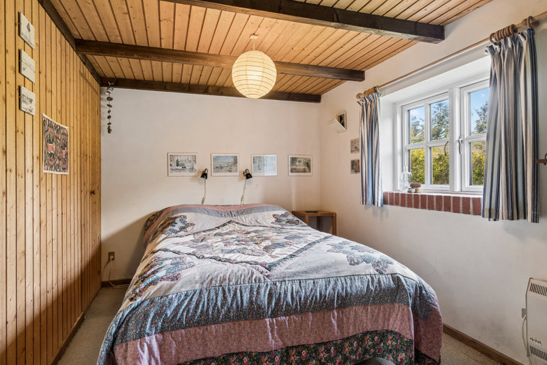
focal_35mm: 20
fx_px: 296
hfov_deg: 85.4
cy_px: 182
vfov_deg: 63.2
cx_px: 274
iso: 200
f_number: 8
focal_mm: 13
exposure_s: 1/4
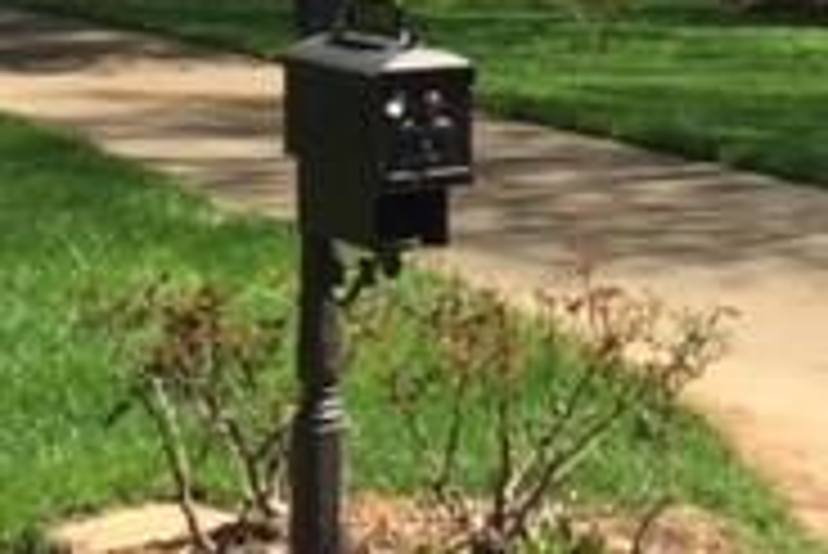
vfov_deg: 12.7
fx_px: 2417
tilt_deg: +3.3
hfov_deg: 19.3
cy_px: -162
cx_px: 612
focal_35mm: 105
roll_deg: -0.2
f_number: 2.2
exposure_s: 1/1014
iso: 32
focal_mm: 4.15
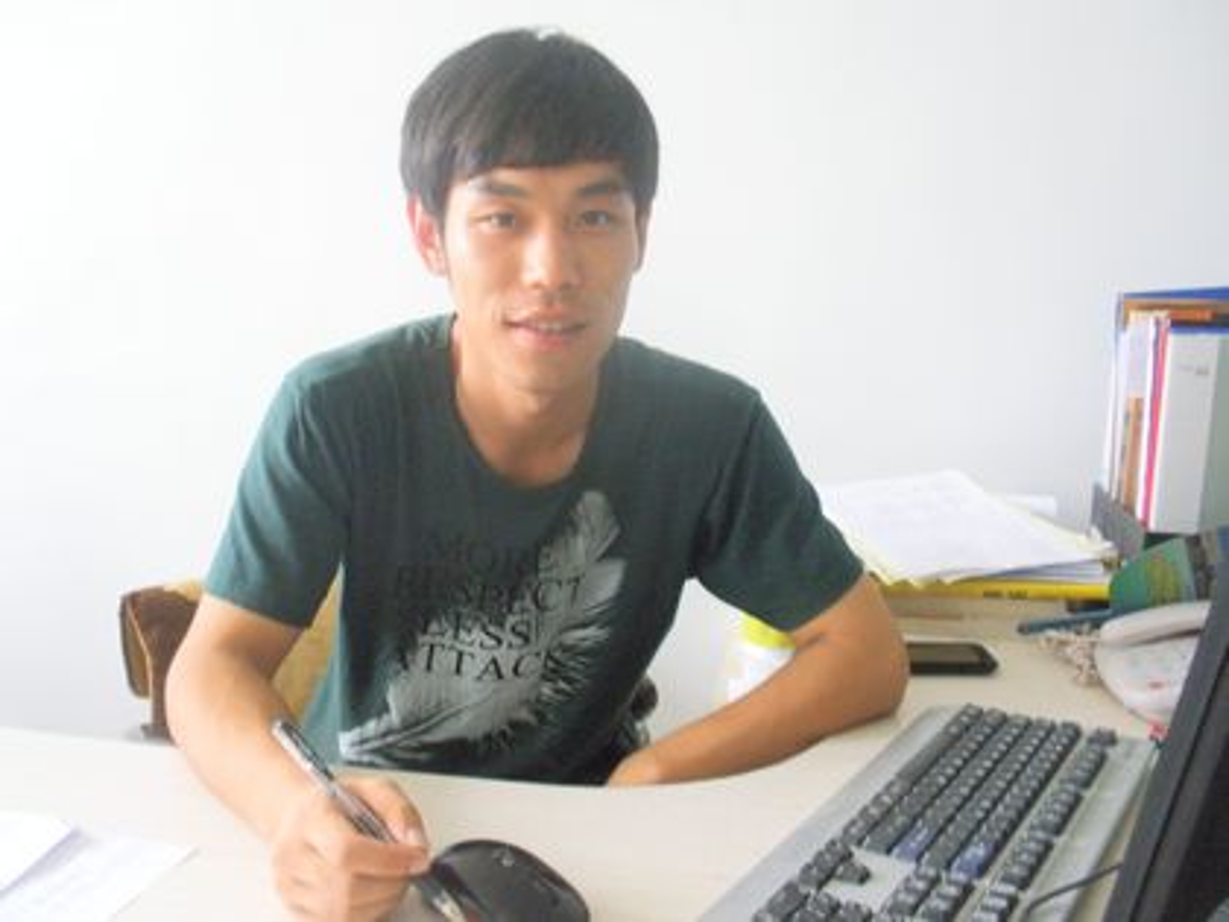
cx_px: 614
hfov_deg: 50.1
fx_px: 1314
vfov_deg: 38.7
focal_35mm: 37
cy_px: 461
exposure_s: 1/25
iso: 200
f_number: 3.5
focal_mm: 6.6
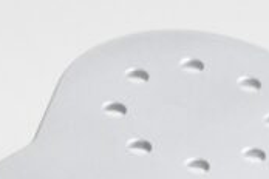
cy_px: 330
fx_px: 3467
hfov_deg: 4.4
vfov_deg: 2.9
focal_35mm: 464
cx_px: -73
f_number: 11
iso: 10000
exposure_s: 1/125
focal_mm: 70
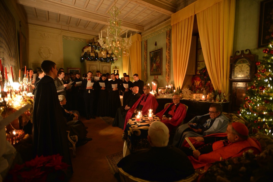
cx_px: 136
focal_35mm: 17
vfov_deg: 70.5
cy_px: 91
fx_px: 129
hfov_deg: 93.2
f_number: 2.8
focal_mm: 17
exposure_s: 1/15
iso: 1600
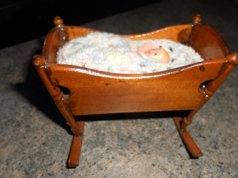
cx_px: 119
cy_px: 89
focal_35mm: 32
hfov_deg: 56.8
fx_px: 220
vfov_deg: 44.2
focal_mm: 5.8
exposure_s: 1/25
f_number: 8.8
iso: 80
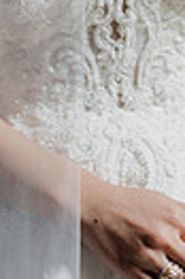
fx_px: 1329
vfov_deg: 11.9
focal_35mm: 172
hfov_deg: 8.0
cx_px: 77
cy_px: 32
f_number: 2
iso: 100
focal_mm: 50
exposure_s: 1/50
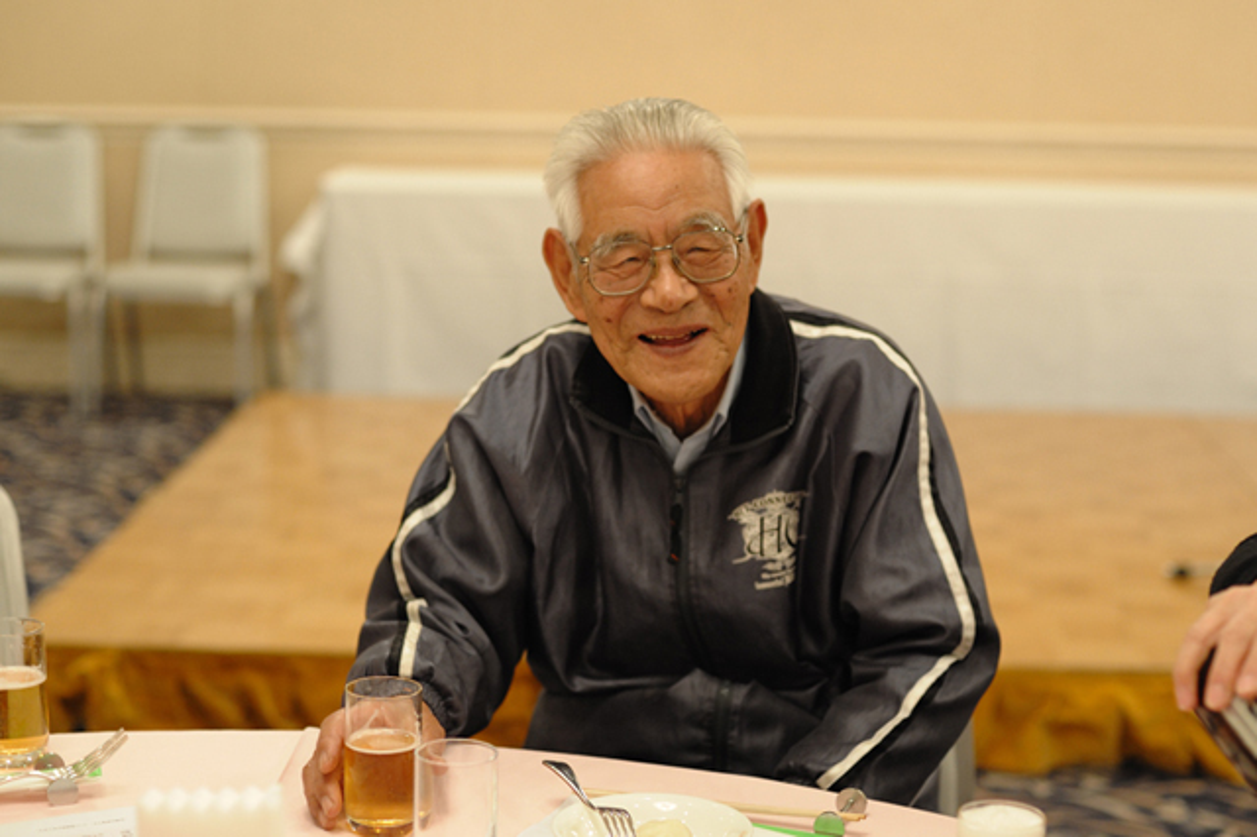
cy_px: 418
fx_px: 1745
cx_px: 628
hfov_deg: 39.6
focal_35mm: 50
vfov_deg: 27.0
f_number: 2.8
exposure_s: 1/100
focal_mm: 50
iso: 1250
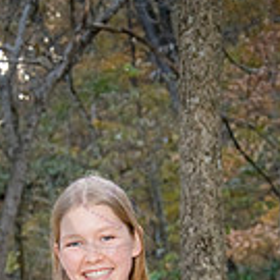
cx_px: 114
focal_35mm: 136
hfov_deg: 12.8
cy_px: 386
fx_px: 1245
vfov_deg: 12.4
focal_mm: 48
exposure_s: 1/250
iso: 800
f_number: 5
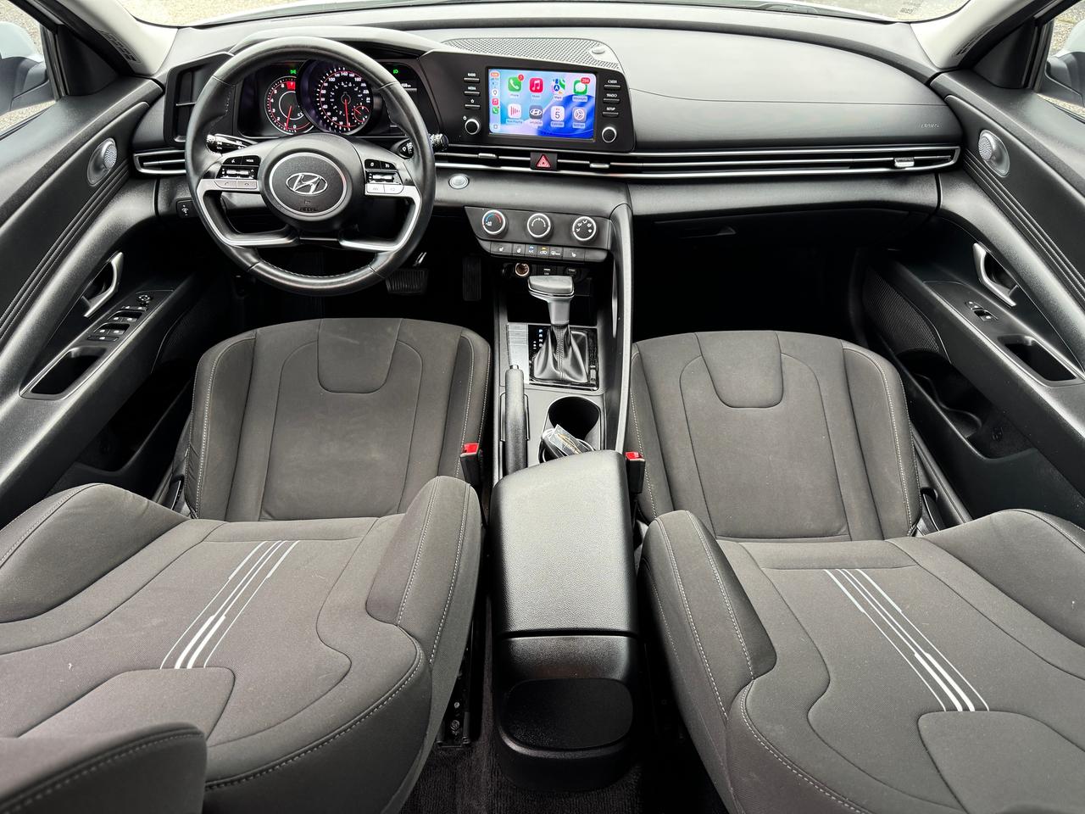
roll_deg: -1.3
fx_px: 752
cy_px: 407
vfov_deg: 56.8
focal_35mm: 24
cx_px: 542
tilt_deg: -40.3
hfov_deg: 71.6
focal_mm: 6.76
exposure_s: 1/60
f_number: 1.78
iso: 250
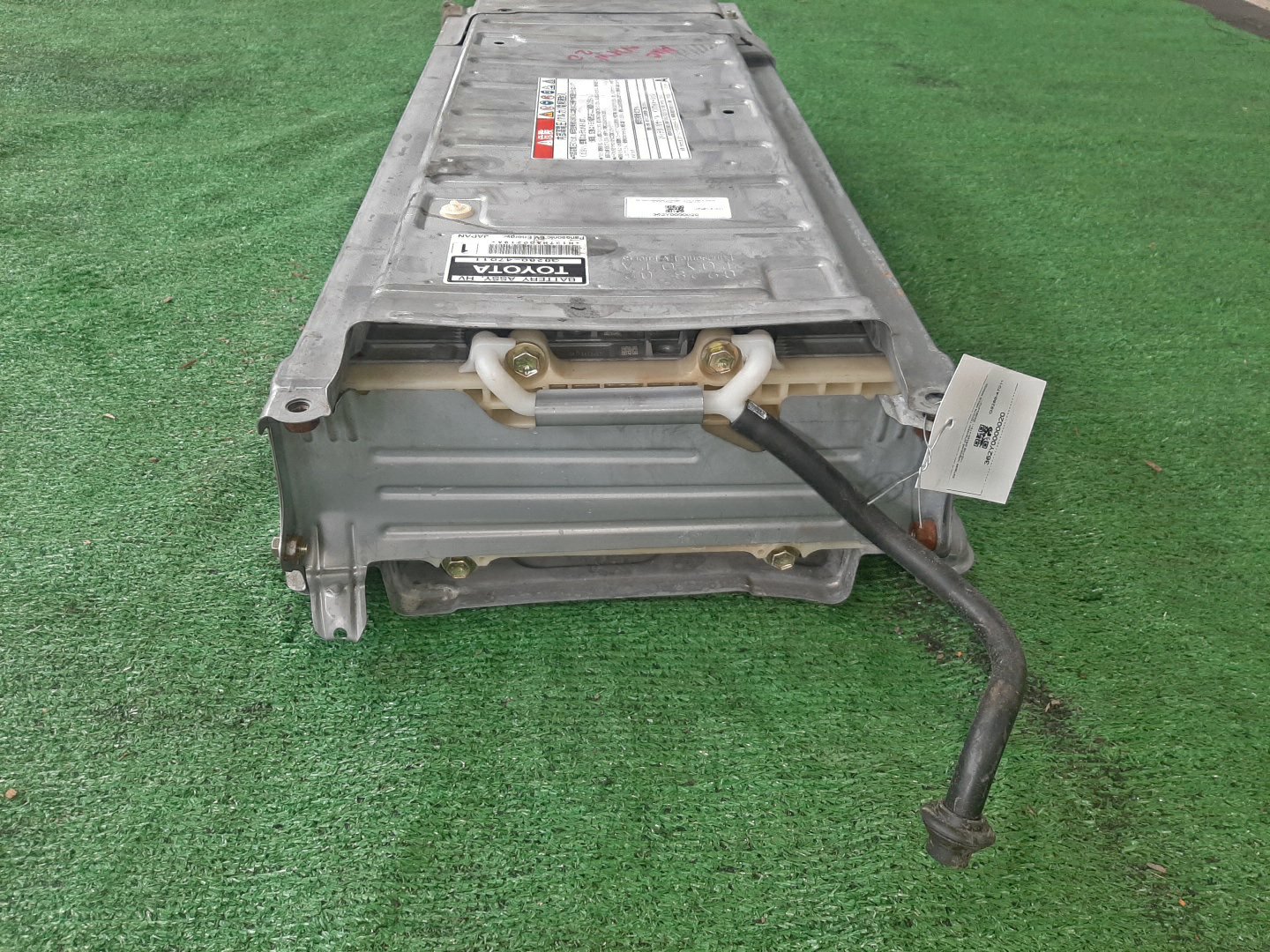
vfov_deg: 53.1
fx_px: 954
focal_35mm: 26
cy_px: 476
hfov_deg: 67.3
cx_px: 635
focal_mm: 3.93
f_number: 1.7
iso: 114
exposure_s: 1/50
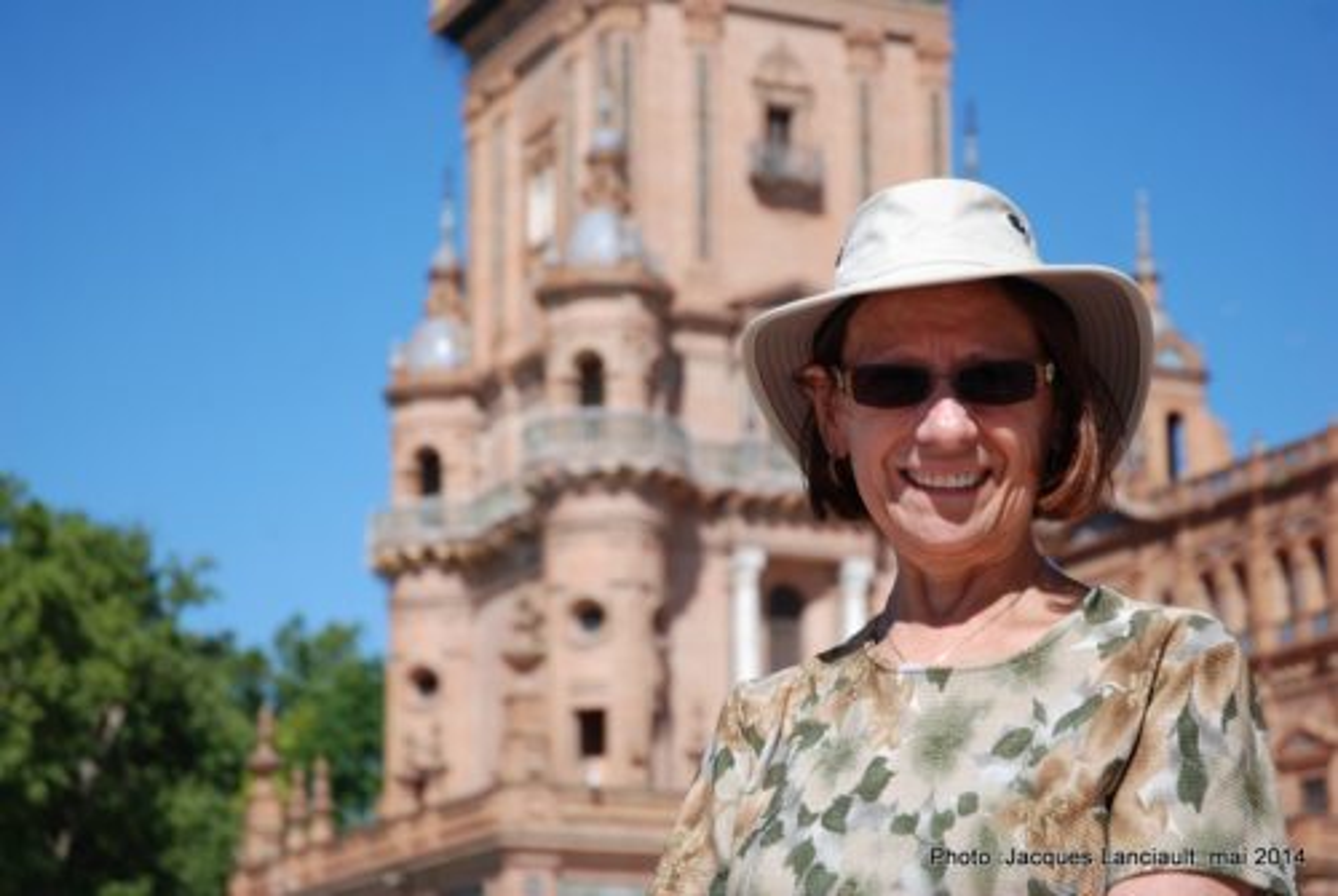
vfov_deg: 16.6
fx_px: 3071
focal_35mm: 82
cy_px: 448
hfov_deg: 24.6
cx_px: 669
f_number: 4.5
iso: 110
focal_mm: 55
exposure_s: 1/500
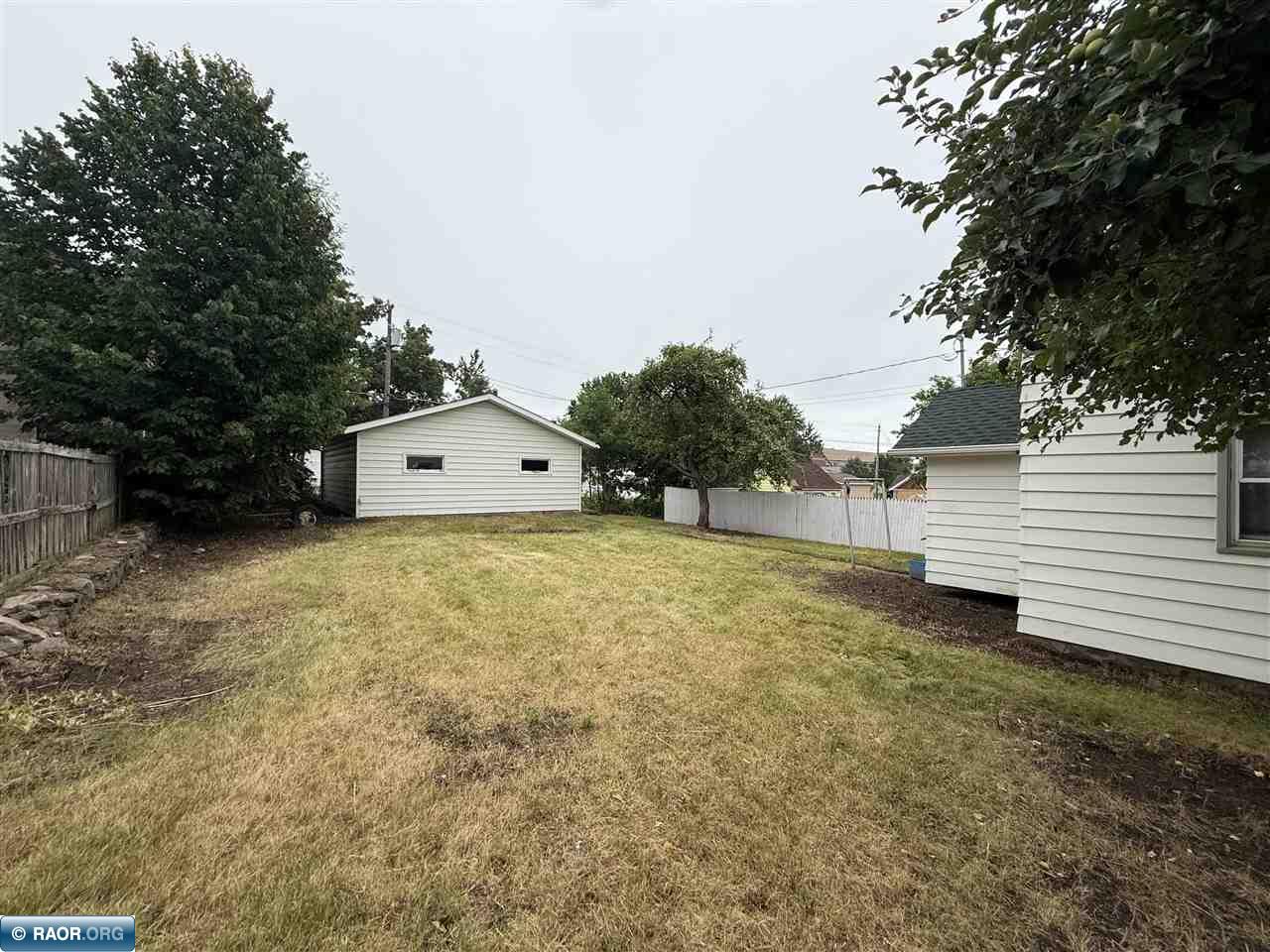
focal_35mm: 14
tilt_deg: -0.7
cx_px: 635
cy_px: 476
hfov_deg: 102.1
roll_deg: -0.8
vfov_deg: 85.7
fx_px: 514
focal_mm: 2.22
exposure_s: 1/1613
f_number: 2.2
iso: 50
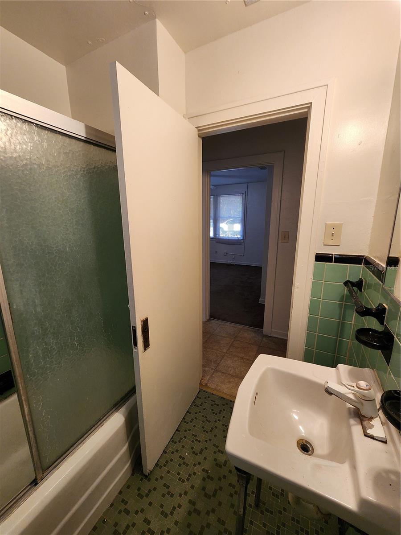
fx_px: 201
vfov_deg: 106.2
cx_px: 200
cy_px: 268
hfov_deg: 89.9
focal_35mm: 13
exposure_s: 1/60
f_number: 2.2
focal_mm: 2.2
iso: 160
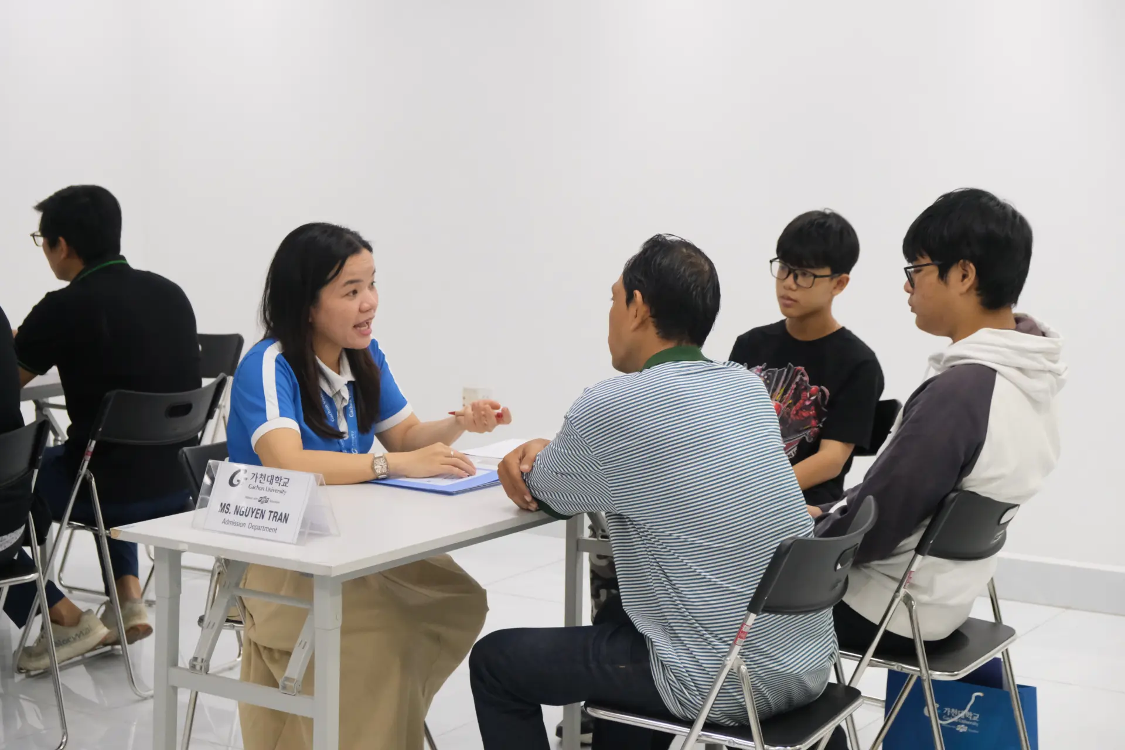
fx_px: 2000
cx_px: 562
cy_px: 375
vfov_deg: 21.2
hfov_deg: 31.4
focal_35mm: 64
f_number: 5
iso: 6400
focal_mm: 42.5
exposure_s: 1/250
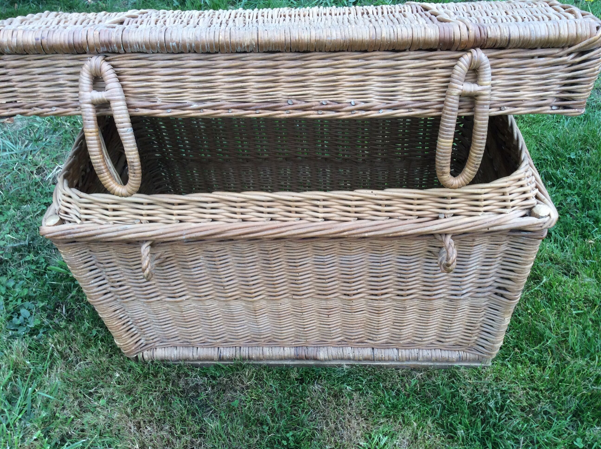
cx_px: 300
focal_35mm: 32
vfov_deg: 44.1
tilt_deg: -46.9
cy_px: 224
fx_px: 555
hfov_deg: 56.9
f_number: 2.4
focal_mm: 3.3
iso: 50
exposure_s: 1/100
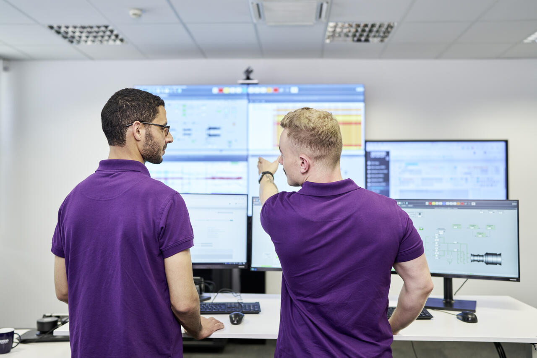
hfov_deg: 54.4
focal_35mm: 35
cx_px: 268
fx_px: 522
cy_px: 179
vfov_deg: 37.8
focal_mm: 35
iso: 500
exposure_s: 1/200
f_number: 2
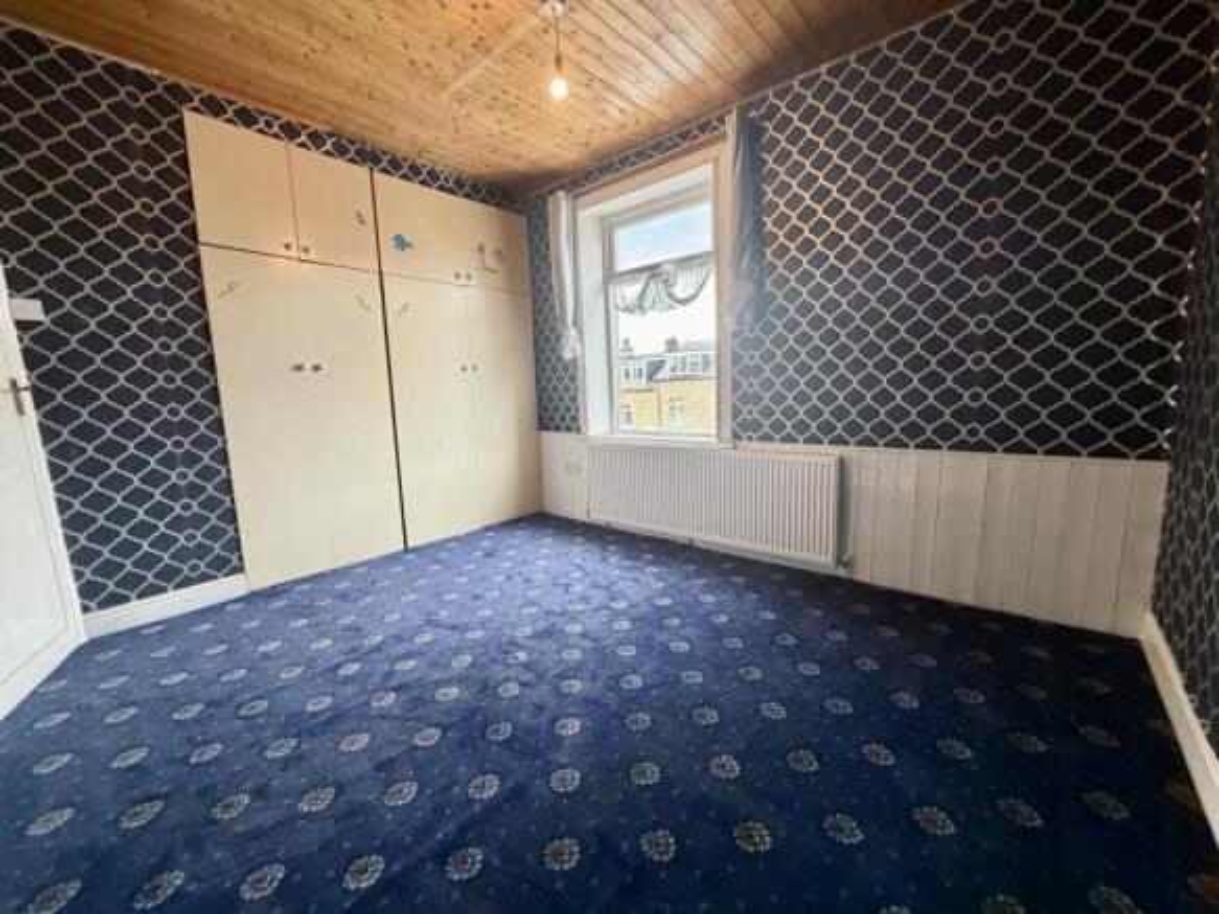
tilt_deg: -6.0
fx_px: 493
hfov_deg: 102.1
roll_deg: +3.3
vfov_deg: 85.7
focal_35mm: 14
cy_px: 457
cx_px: 610
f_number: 2.2
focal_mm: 2.22
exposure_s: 1/105
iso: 320
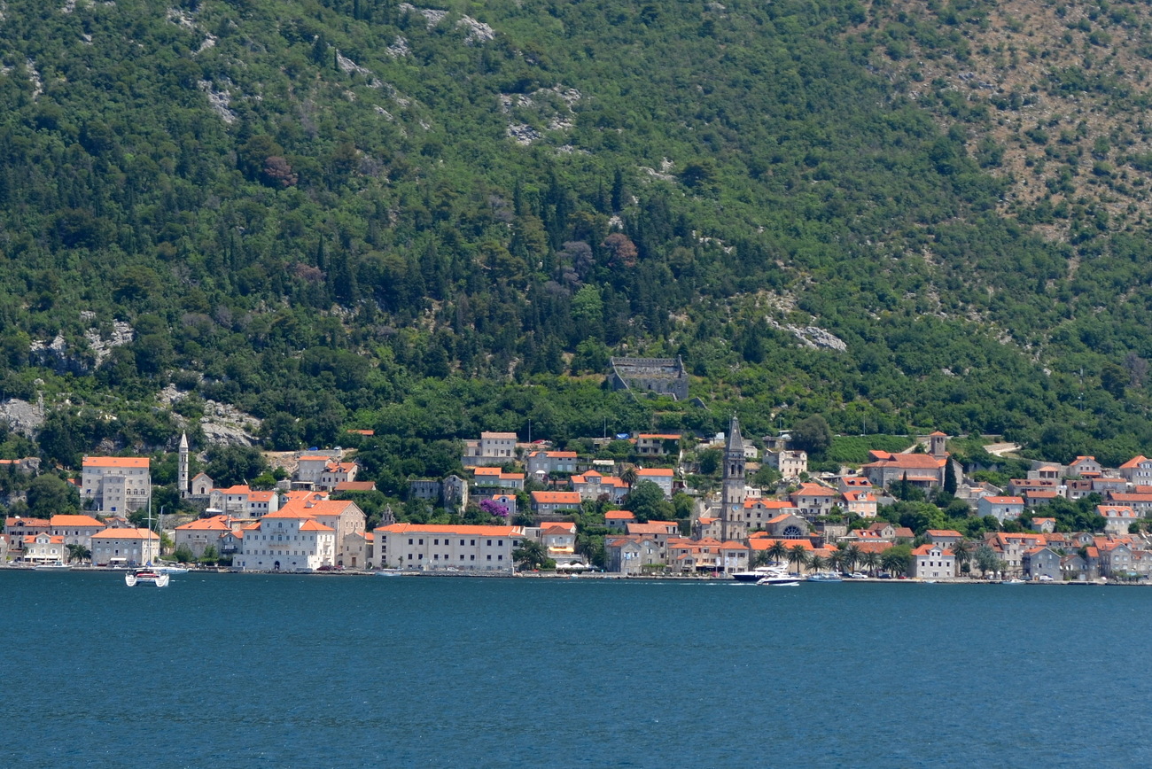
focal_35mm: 82
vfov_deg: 16.6
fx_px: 2641
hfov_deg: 24.6
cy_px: 384
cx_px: 576
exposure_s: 1/250
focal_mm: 55
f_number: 8
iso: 110
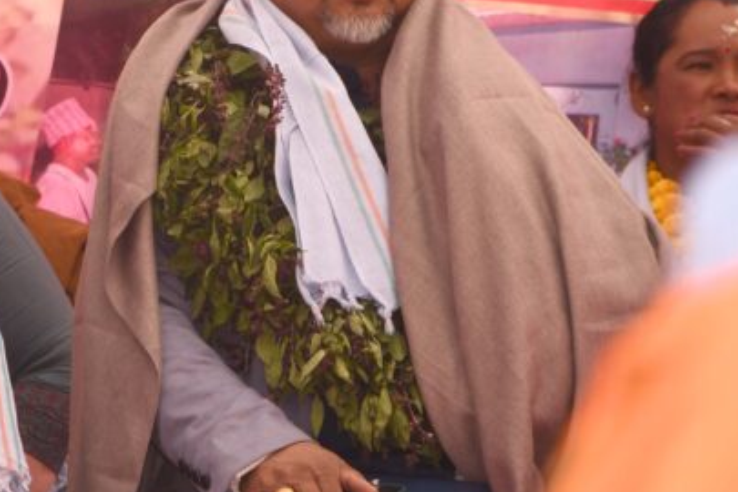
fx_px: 6109
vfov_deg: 4.6
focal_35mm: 298
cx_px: 60
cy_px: 102
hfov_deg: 6.9
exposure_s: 1/200
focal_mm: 105
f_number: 5.6
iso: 200
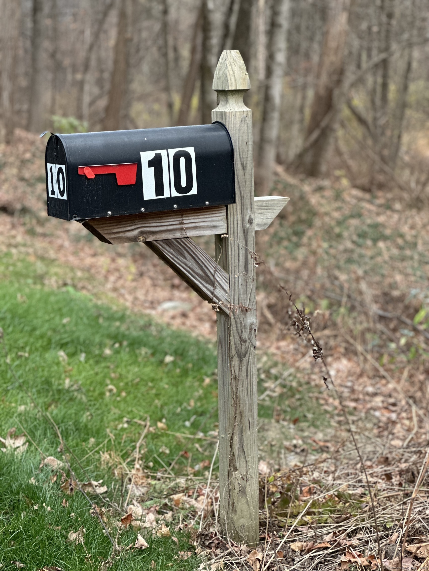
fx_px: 1272
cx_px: 214
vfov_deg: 25.3
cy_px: 286
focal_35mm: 77
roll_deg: -0.2
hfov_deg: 19.1
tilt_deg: -10.1
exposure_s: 1/121
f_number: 2.8
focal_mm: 9
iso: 250
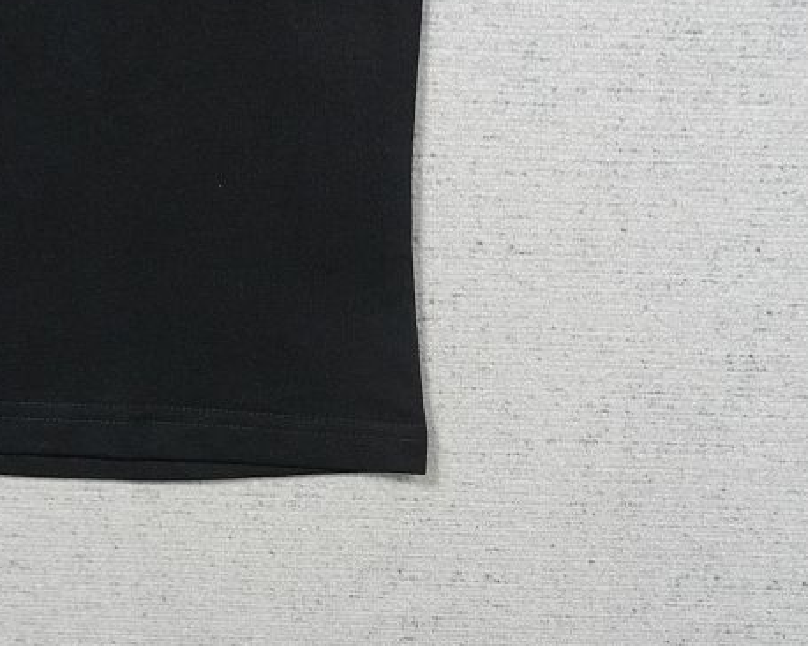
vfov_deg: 35.7
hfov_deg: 43.8
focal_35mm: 42
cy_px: 389
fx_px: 1000
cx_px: 326
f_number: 10
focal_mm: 17
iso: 1600
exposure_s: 1/100
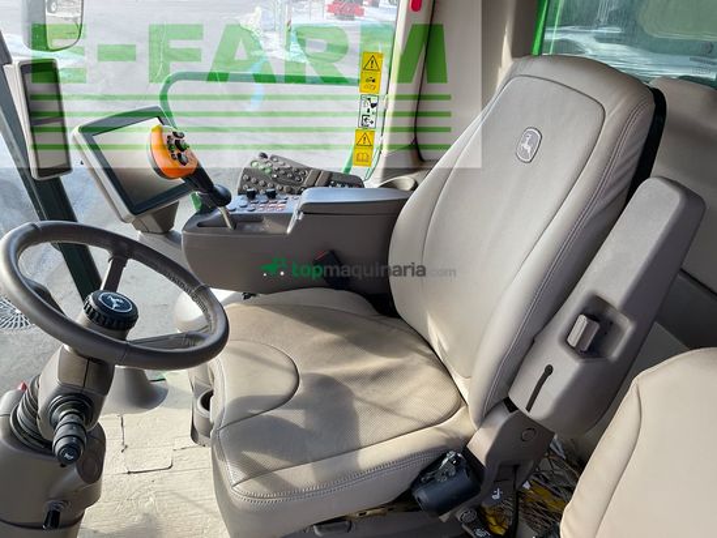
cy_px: 269
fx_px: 601
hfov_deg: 61.6
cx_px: 358
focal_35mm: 29
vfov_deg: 48.2
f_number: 1.8
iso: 16
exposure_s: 1/188
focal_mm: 3
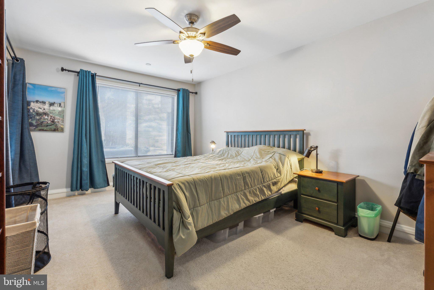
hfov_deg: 96.7
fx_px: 193
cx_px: 217
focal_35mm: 16
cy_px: 145
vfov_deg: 73.7
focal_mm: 16
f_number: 7.1
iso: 200
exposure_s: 1/2.5
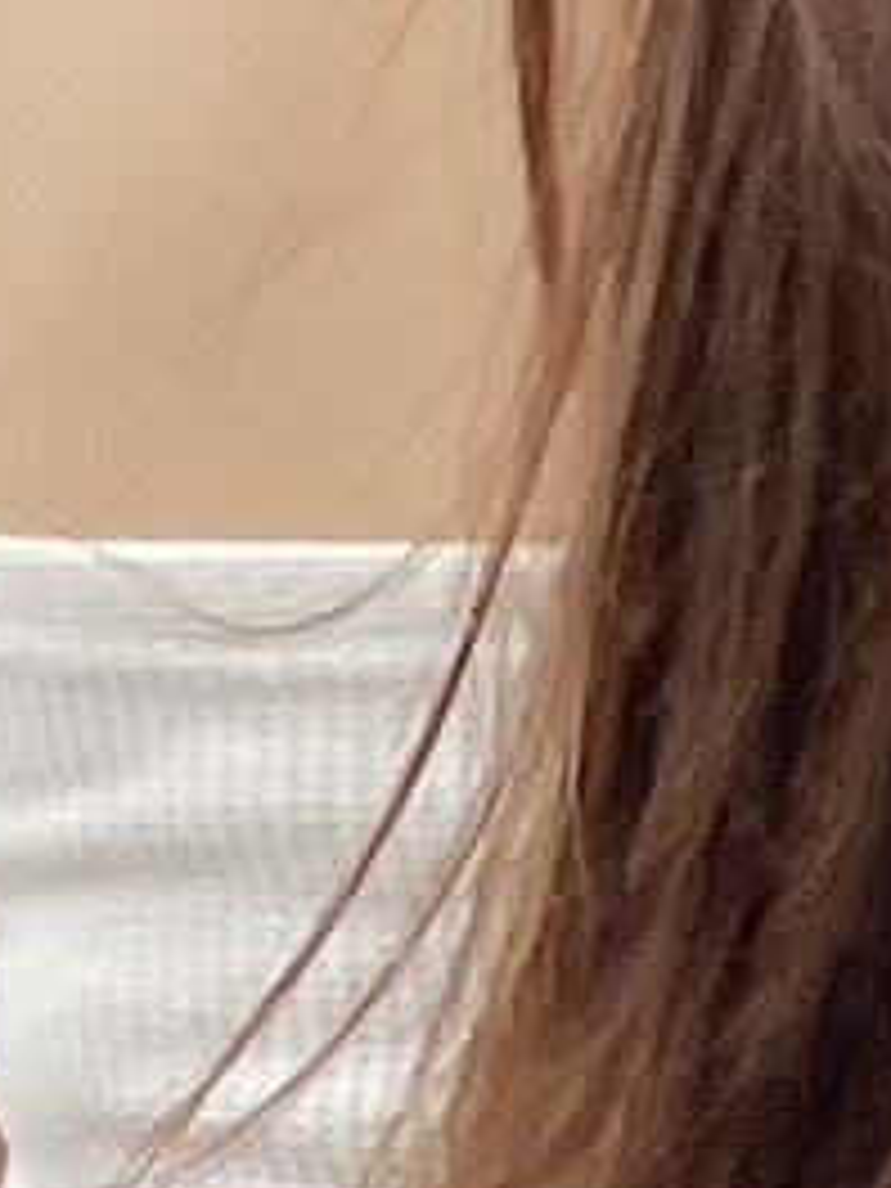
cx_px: 1044
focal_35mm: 151
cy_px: 1172
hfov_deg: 9.7
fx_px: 5182
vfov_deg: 12.9
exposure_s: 1/100
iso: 80
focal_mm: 5.1
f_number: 1.6
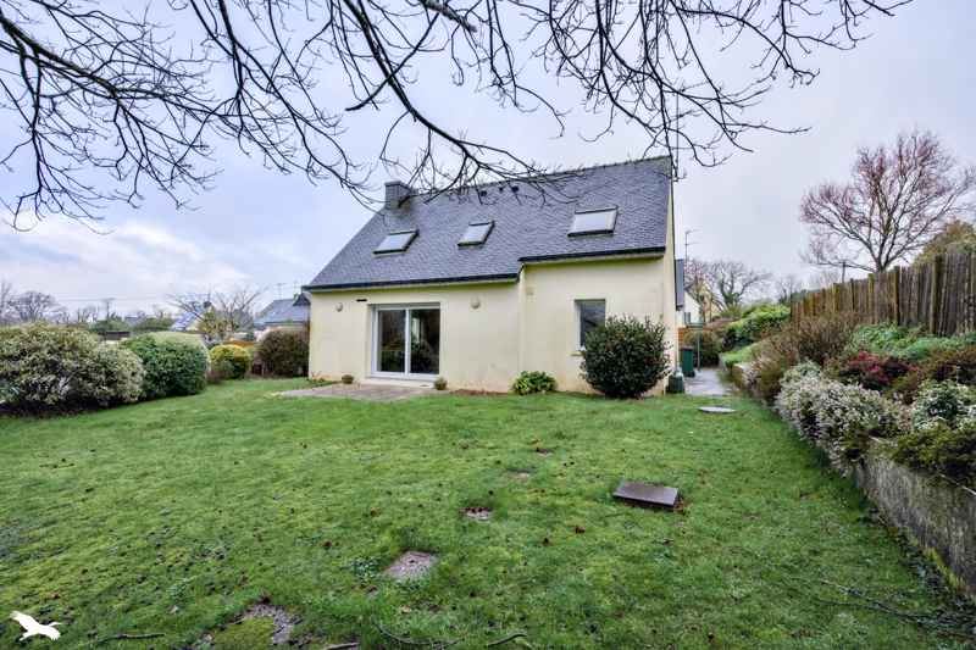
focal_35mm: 16
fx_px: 434
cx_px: 488
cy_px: 325
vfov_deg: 73.7
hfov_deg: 96.7
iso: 800
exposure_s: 1/160
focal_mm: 16
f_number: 8
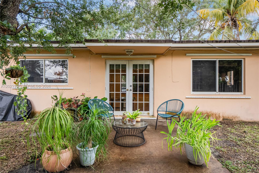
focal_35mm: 21
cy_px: 86
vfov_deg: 59.5
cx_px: 130
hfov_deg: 81.2
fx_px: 151
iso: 1250
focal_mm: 14
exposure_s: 1/250
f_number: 8
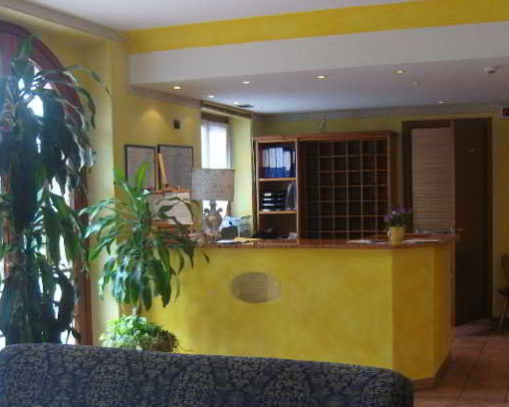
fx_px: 783
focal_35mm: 52
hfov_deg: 36.0
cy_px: 277
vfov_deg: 28.9
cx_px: 217
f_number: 2.8
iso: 100
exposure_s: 1/40
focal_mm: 7.3
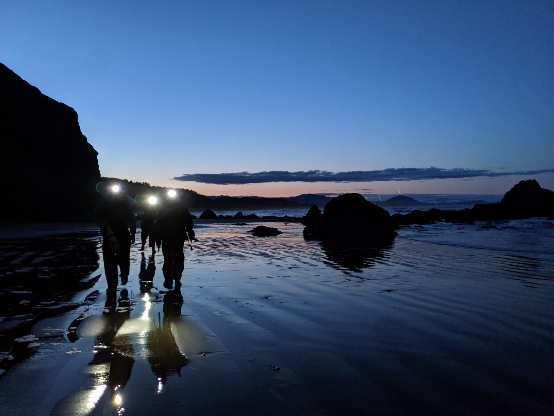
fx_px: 432
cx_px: 277
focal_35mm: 27
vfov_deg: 51.4
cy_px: 208
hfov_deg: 65.3
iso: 558
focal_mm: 4.44
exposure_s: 1/27.4
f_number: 1.8
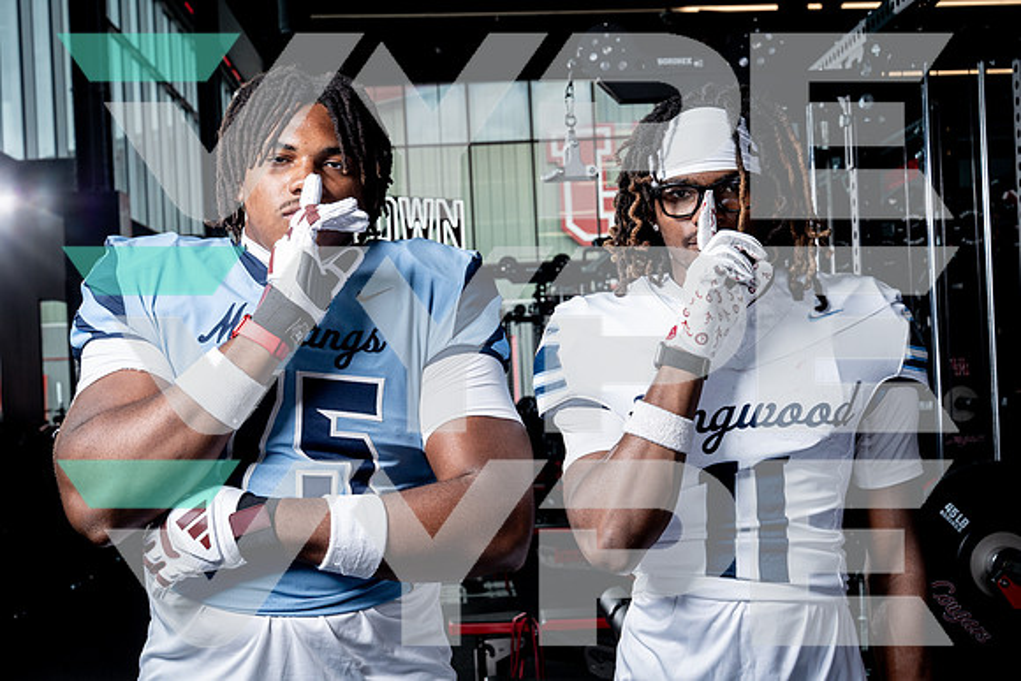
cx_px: 510
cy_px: 340
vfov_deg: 25.5
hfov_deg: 37.5
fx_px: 1503
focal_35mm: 53
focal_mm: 53
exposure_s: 1/250
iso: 640
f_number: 9
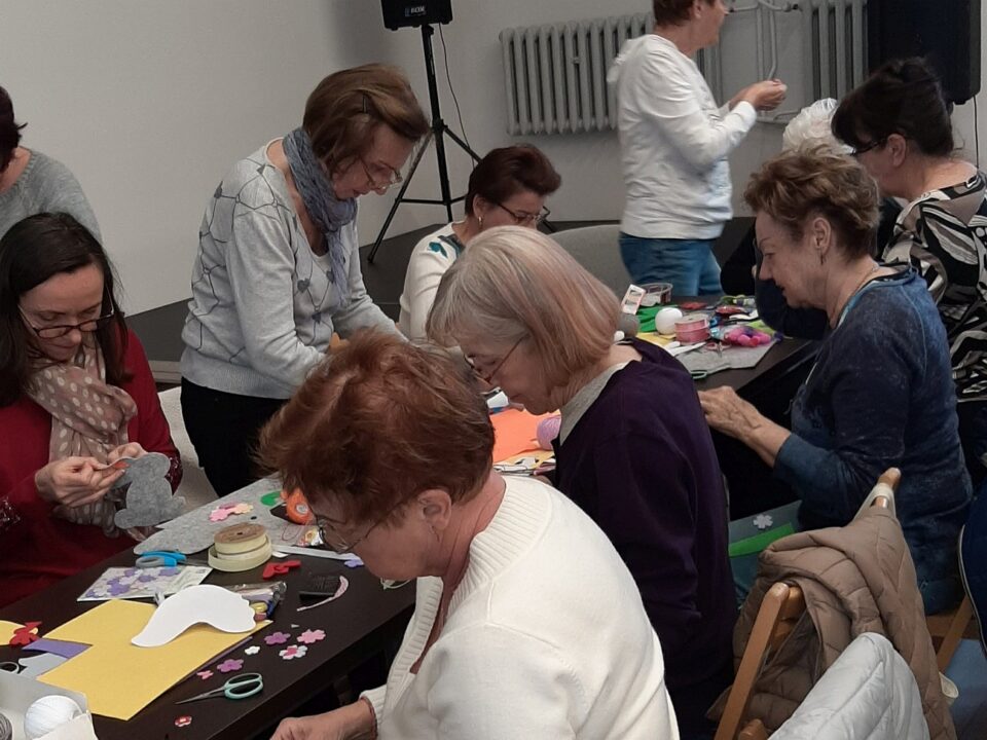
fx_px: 741
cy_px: 370
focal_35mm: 26
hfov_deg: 67.3
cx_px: 494
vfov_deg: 53.1
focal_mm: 3.93
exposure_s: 1/50
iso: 64
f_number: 1.7
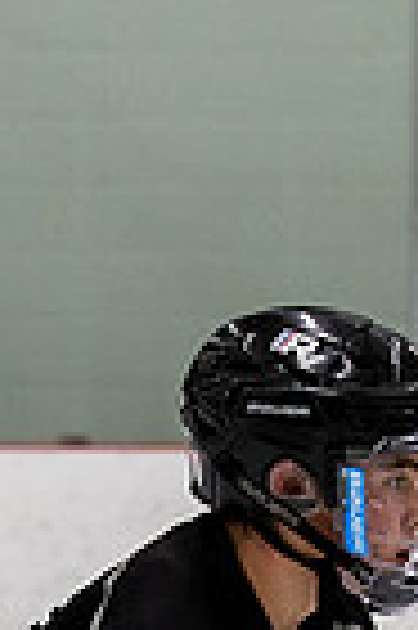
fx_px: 8939
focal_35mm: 512
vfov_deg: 4.0
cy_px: 936
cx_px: 147
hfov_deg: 2.7
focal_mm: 70
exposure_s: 1/640
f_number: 2.8
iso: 1250
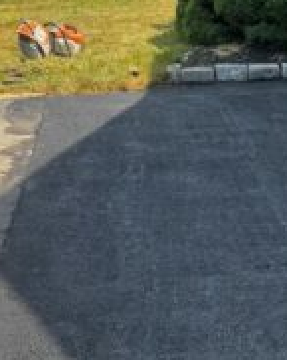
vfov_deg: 25.8
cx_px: 280
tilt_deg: -28.9
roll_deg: -0.6
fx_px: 756
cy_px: 340
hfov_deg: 20.9
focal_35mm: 71
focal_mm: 6.76
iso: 80
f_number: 1.78
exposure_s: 1/980
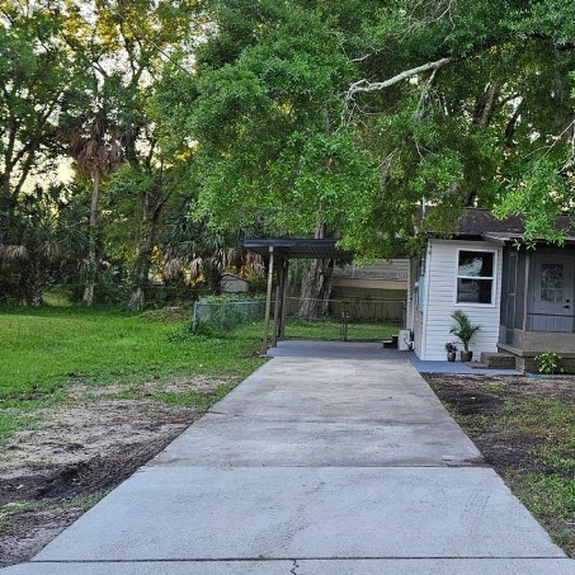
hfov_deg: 35.2
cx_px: 487
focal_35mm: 46
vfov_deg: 36.4
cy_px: 188
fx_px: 864
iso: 50
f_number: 1.8
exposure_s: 1/180
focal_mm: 5.4
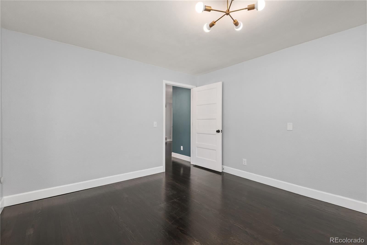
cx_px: 184
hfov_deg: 96.7
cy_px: 122
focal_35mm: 16
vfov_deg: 73.8
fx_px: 163
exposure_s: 1/4
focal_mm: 16
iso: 400
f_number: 8
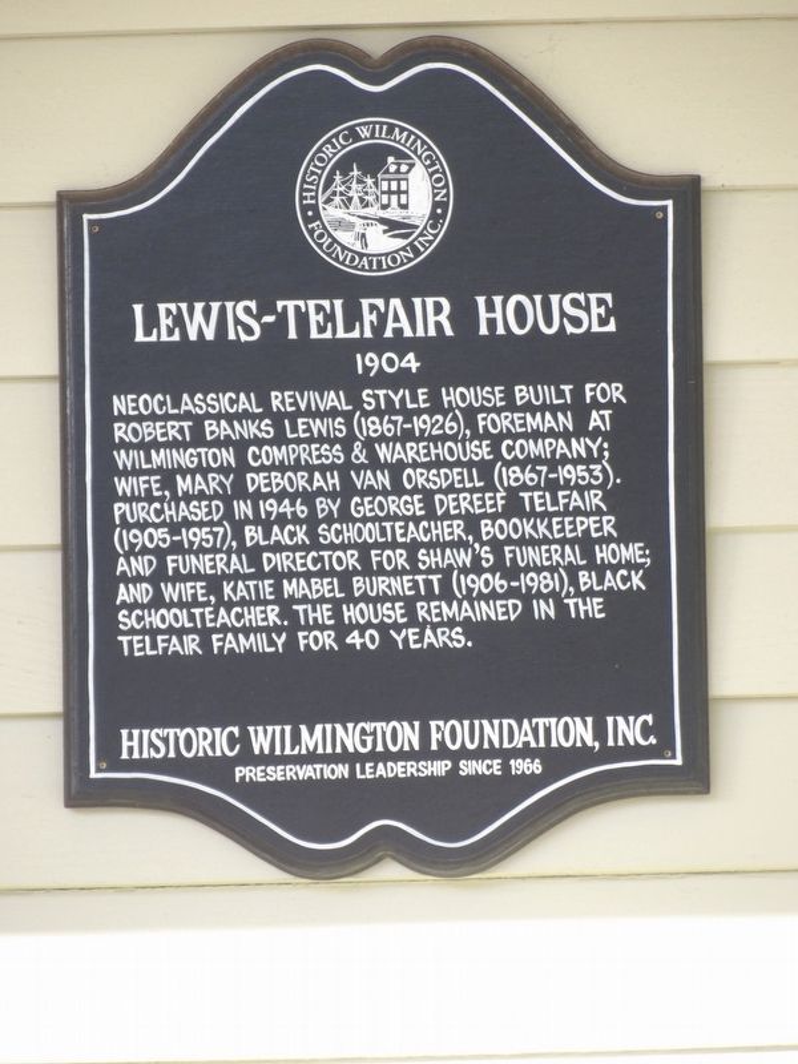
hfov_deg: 2.9
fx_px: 15737
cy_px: 532
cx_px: 399
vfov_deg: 3.9
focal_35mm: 512
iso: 192
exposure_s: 1/100
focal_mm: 91.8
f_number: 4.1
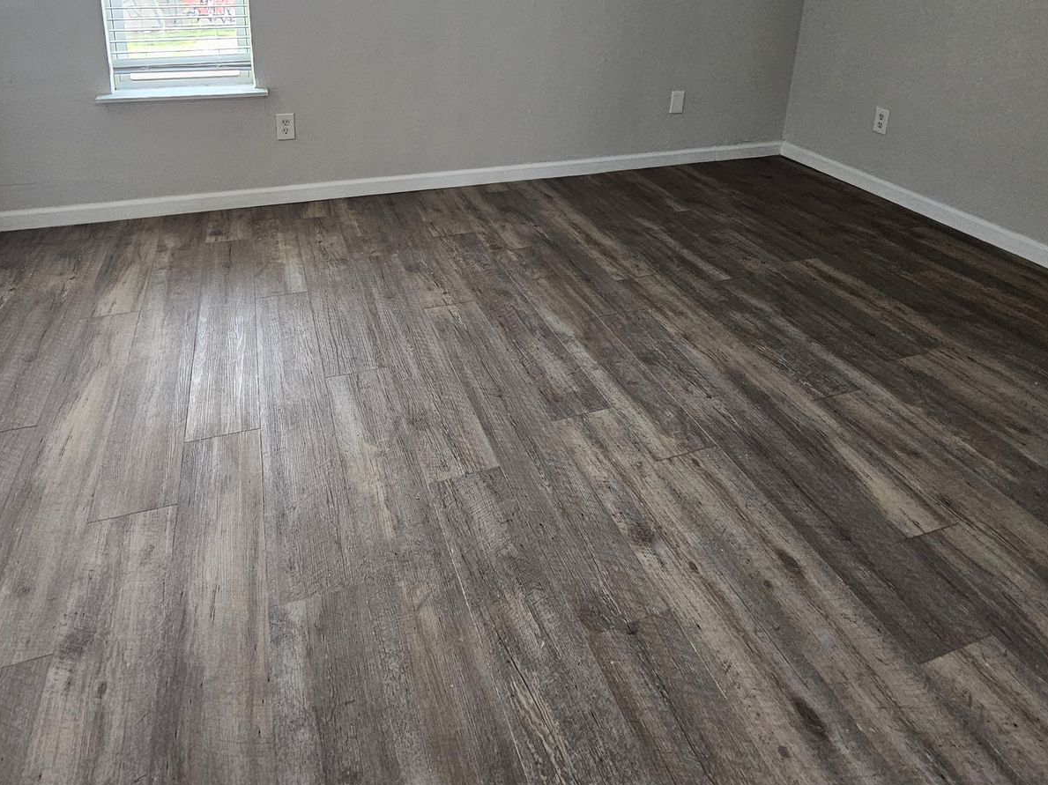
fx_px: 636
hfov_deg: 78.8
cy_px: 127
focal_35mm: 21
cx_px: 476
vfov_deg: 57.3
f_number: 2.2
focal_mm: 2.2
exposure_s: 1/77.4
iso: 320
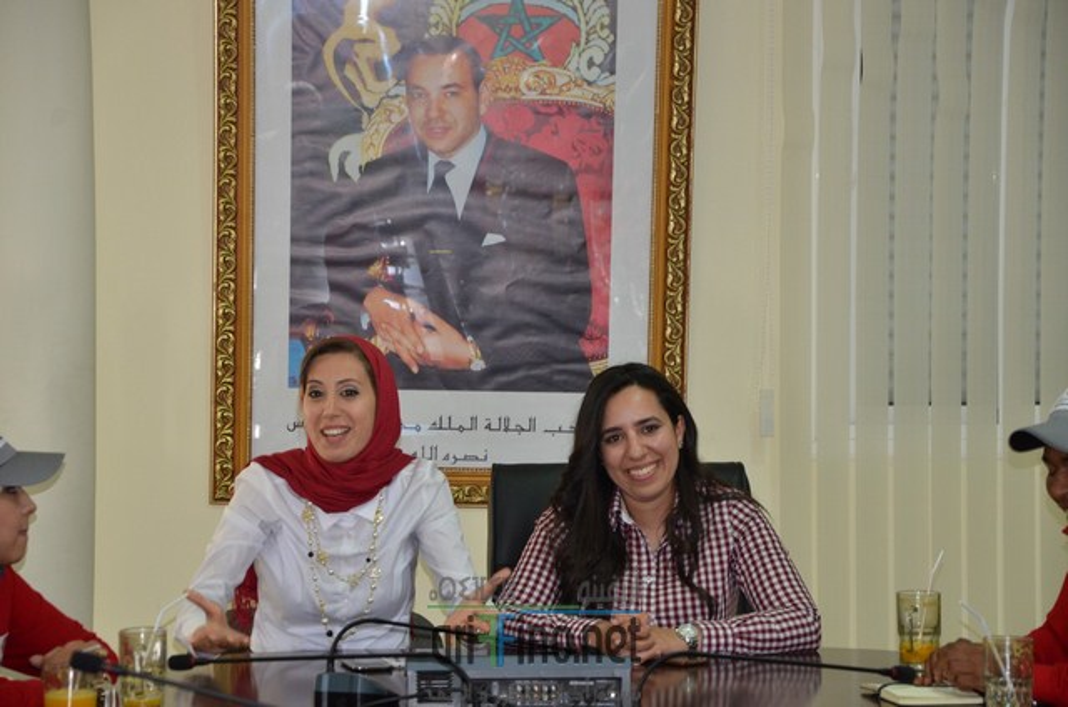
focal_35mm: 128
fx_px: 3775
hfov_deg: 16.1
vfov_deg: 10.7
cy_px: 354
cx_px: 534
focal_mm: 85
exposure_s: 1/60
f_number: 5.6
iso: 800
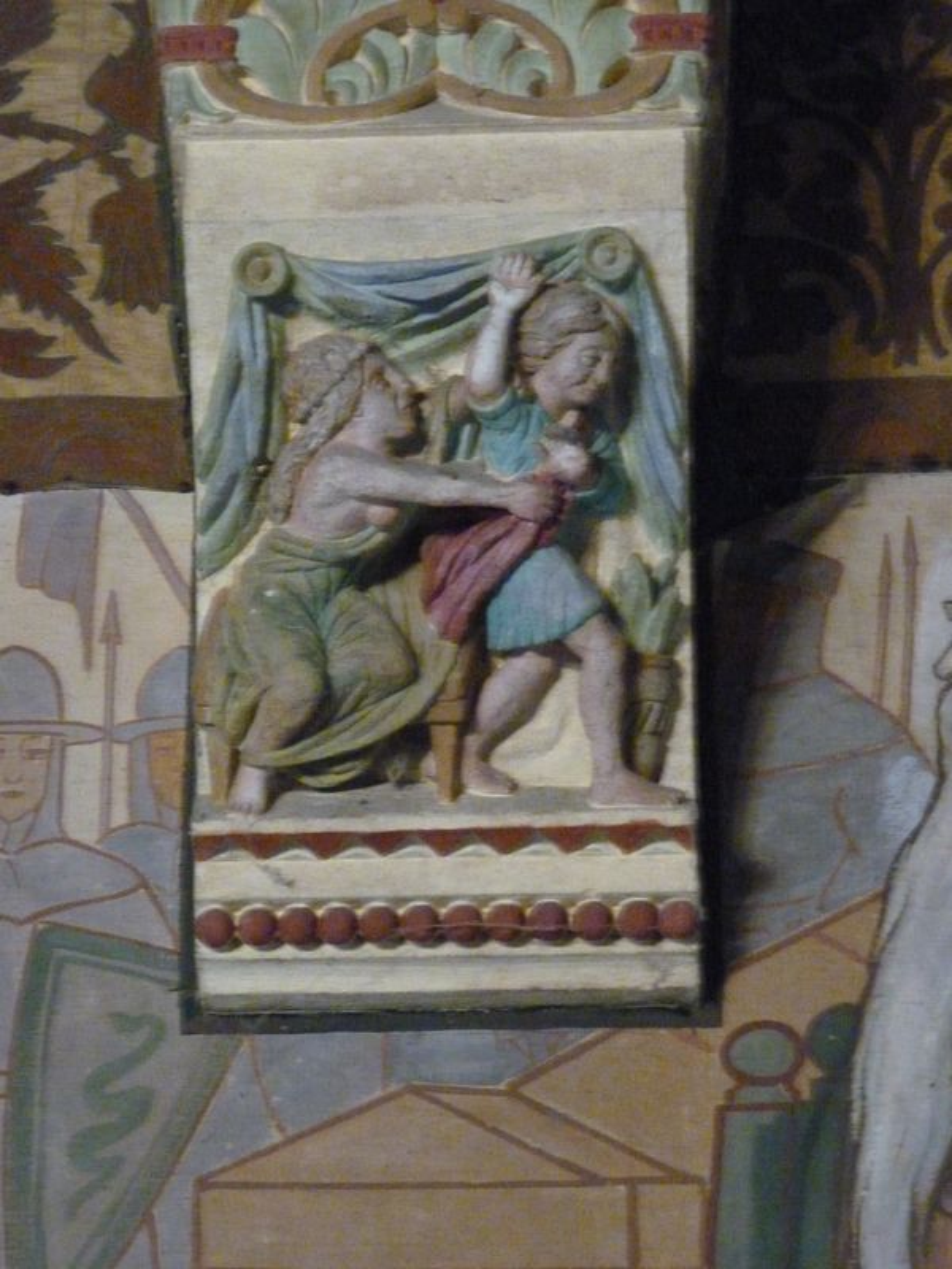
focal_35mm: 142
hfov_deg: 10.4
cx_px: 476
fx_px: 5207
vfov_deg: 13.9
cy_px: 634
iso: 1250
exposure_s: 1/8
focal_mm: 25.2
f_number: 3.6
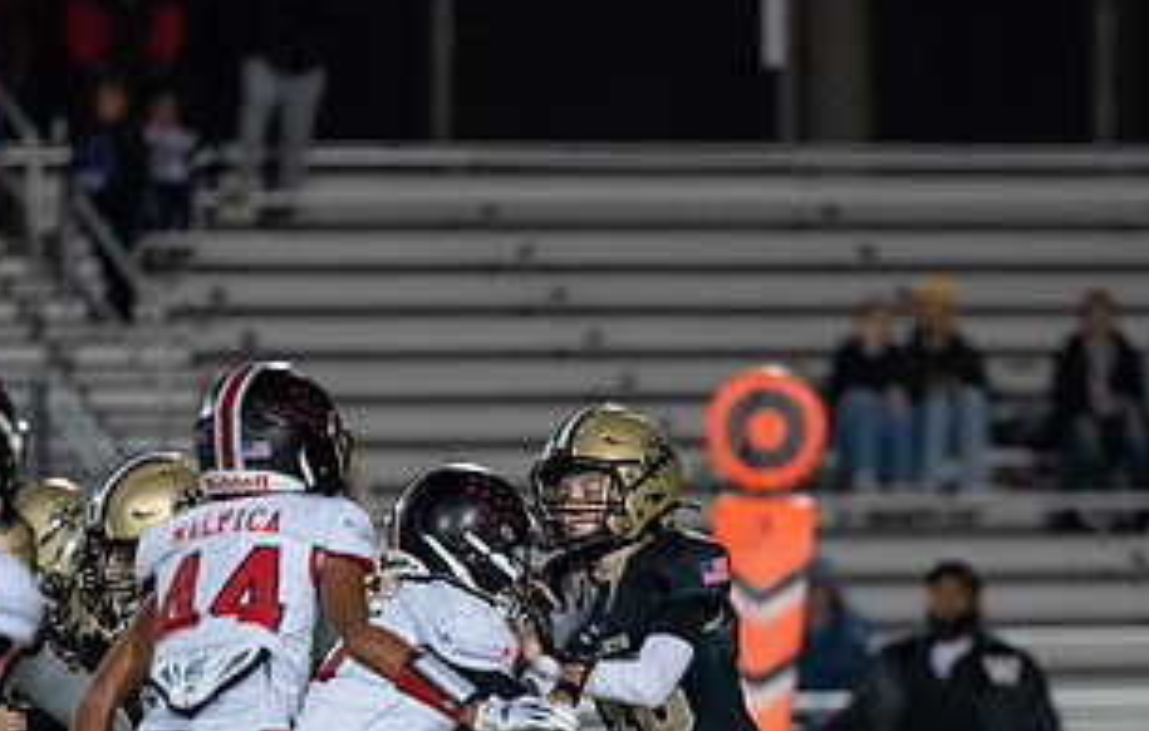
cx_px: 801
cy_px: 887
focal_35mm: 498
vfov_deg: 2.7
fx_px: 15672
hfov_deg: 4.2
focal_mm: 200
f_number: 2.8
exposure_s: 1/1250
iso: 6400
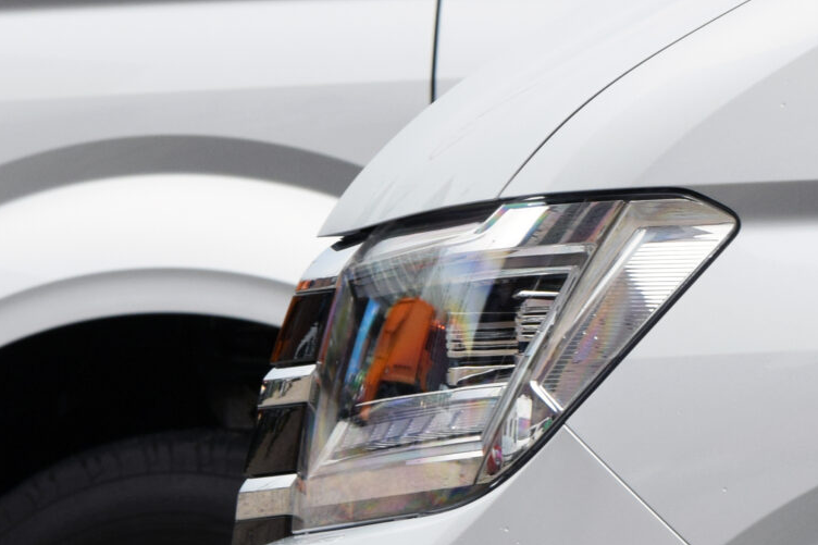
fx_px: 11835
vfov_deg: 2.6
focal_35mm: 521
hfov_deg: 4.0
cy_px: 292
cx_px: 32
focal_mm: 102
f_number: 7.1
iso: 400
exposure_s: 1/100
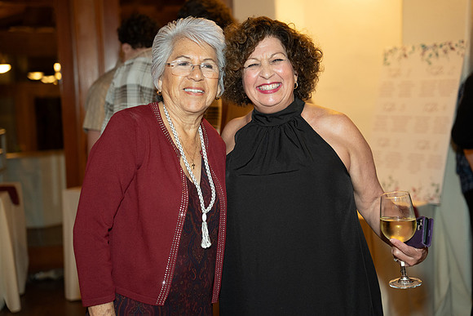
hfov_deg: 34.4
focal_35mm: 58
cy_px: 158
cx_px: 236
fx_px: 765
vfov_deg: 23.3
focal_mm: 58.2
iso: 1600
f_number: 2.8
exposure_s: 1/100
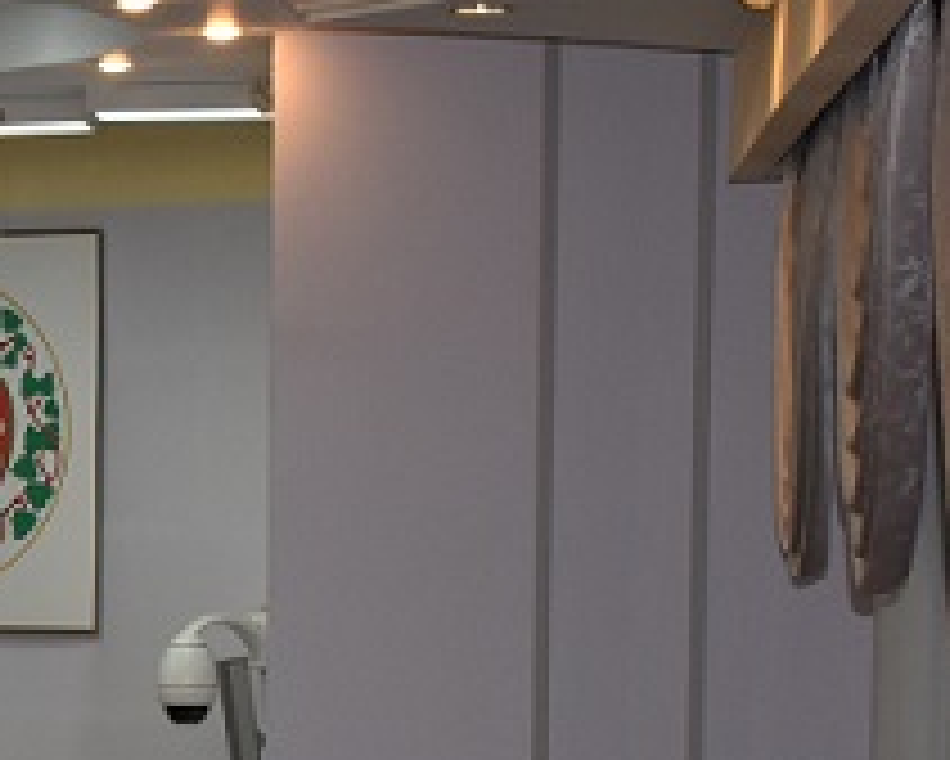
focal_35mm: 224
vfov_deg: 6.8
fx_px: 6305
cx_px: -1180
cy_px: 1223
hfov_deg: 8.1
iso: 720
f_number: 5.6
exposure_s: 1/125
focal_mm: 35
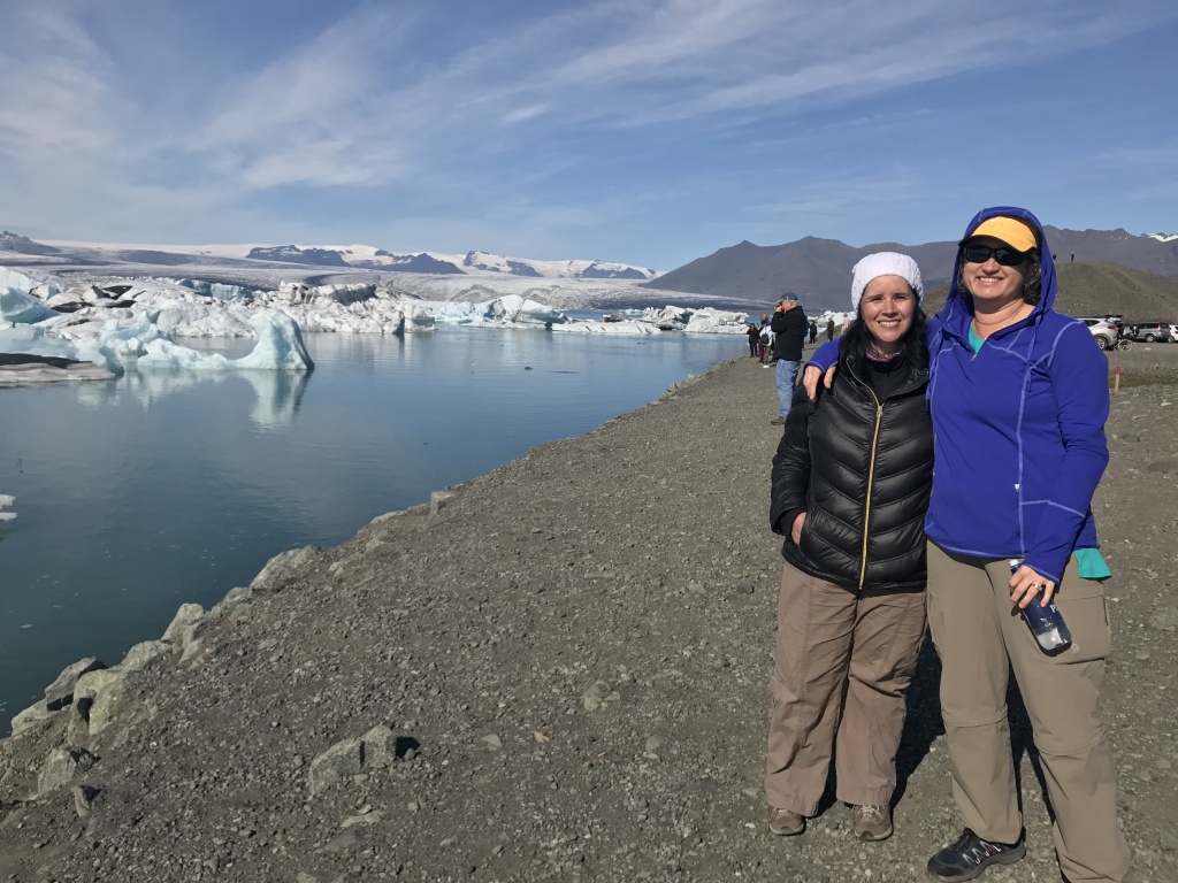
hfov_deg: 63.4
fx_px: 953
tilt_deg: -7.9
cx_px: 589
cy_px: 442
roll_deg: -1.8
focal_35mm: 28
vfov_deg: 49.7
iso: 20
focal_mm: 3.99
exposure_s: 1/4000
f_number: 1.8
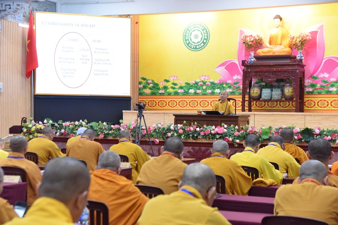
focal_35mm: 75
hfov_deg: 27.0
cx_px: 169
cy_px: 112
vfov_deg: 18.2
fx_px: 704
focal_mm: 75
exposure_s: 1/100
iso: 6400
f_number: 4.5
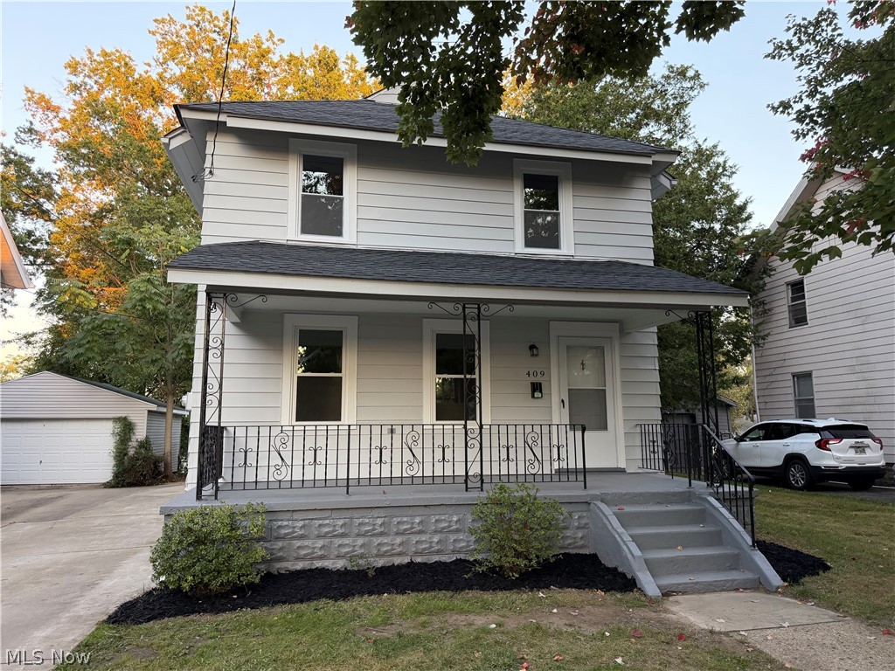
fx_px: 621
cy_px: 336
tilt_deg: +7.4
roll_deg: +1.0
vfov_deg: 56.8
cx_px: 448
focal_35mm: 24
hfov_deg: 71.6
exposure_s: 1/190
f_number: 1.78
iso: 200
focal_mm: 6.76
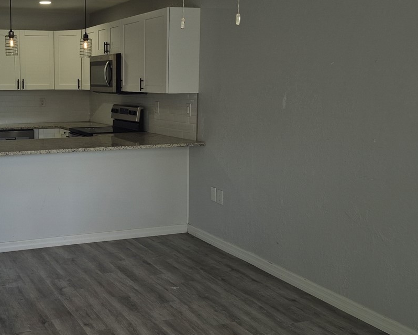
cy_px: 146
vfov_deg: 33.4
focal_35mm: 45
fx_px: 557
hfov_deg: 39.2
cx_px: 72
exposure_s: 1/120
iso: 32
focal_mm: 5.4
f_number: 1.8
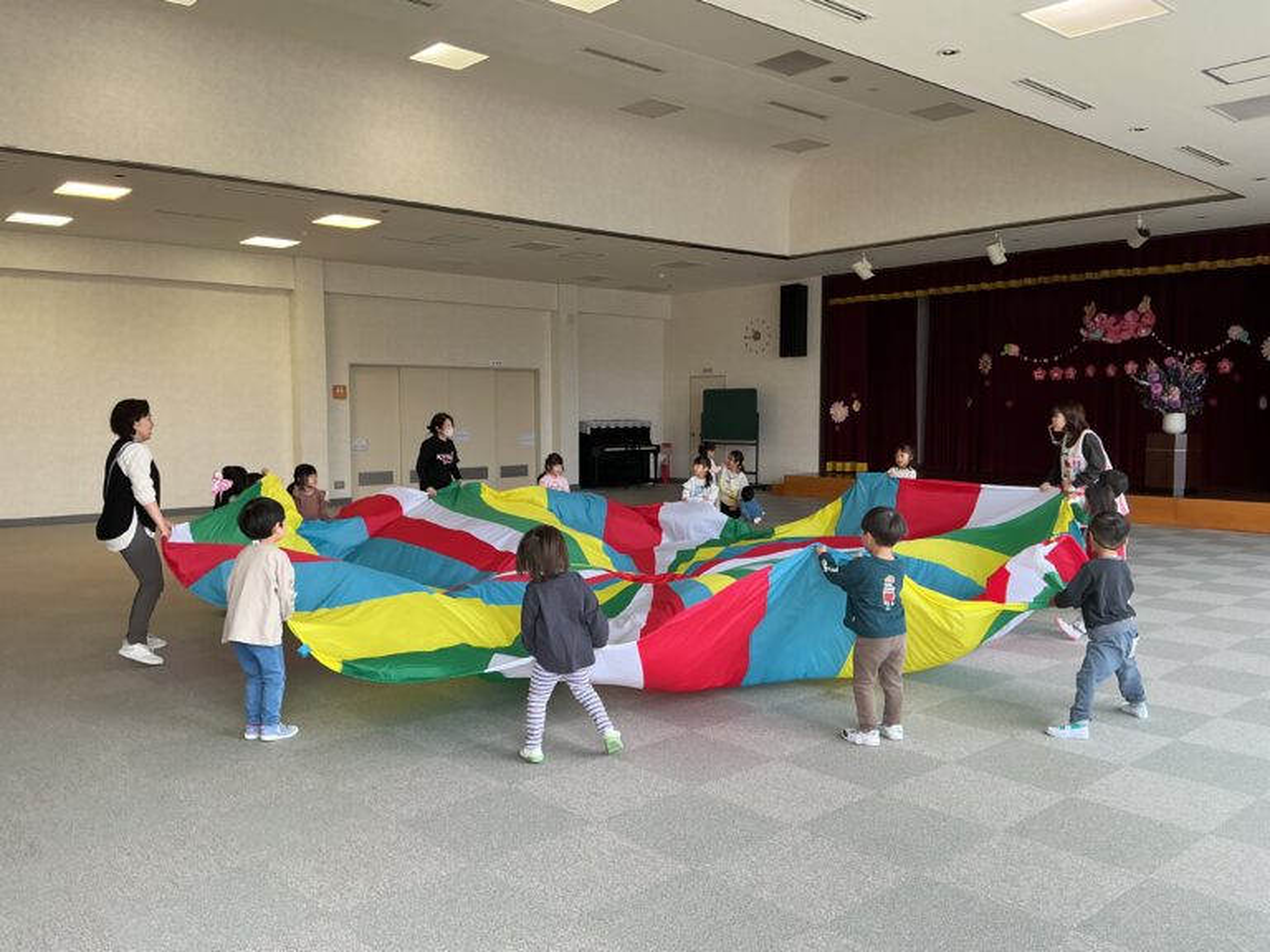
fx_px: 1064
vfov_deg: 48.2
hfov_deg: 61.7
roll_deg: +0.6
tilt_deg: -3.1
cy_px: 476
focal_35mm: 29
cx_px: 635
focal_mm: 3
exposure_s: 1/120
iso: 40
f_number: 1.8
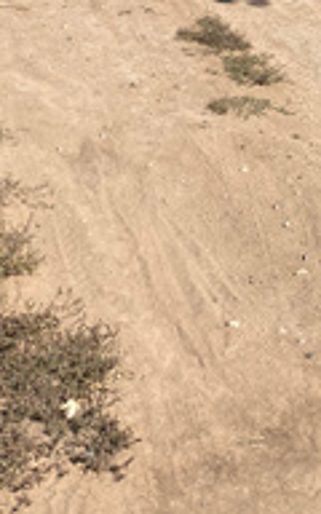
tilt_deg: -13.9
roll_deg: -1.0
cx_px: 289
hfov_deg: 18.6
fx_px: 966
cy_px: 35
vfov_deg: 28.4
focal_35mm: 69
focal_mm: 4.25
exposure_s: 1/3300
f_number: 1.8
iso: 32
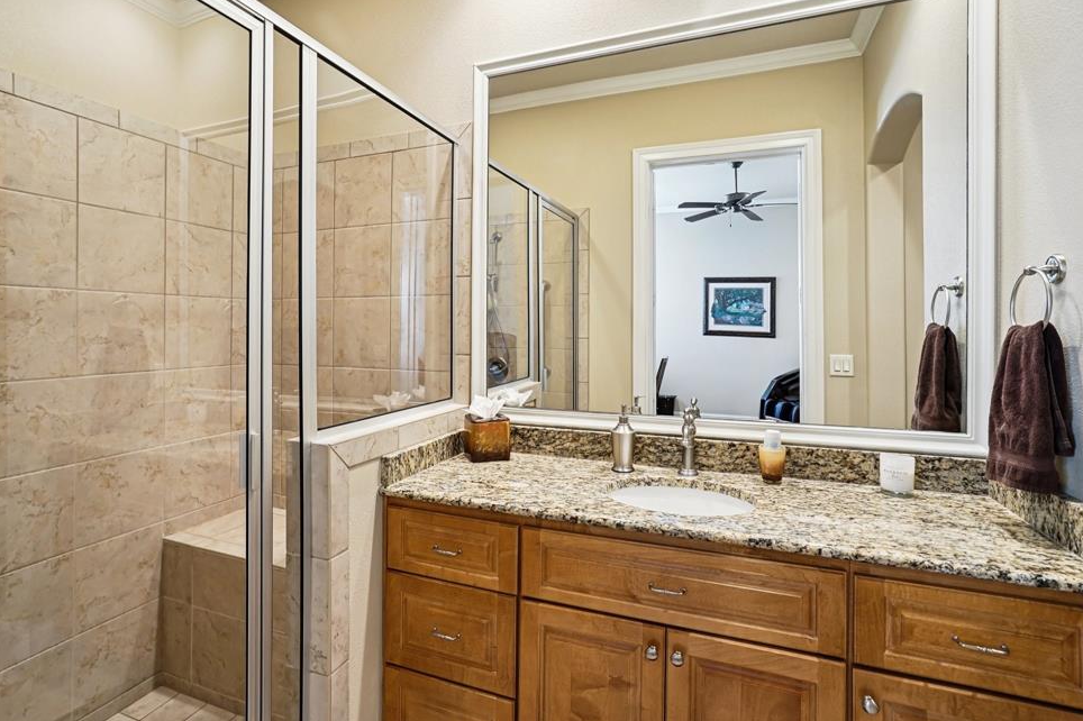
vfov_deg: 70.4
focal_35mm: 17
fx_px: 511
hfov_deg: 93.3
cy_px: 341
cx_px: 535
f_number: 8
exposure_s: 1/4
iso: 400
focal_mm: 16
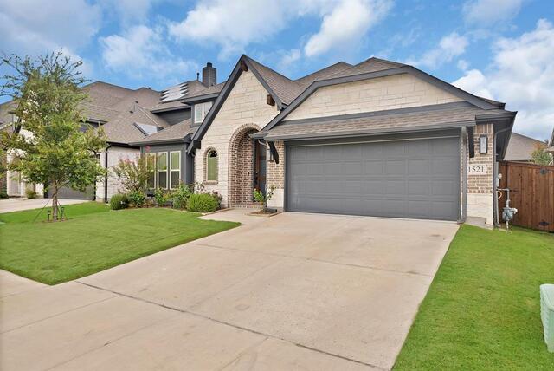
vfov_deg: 57.3
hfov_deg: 78.5
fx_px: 339
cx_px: 277
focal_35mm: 22
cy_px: 186
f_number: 6.3
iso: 640
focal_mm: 22
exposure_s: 1/160
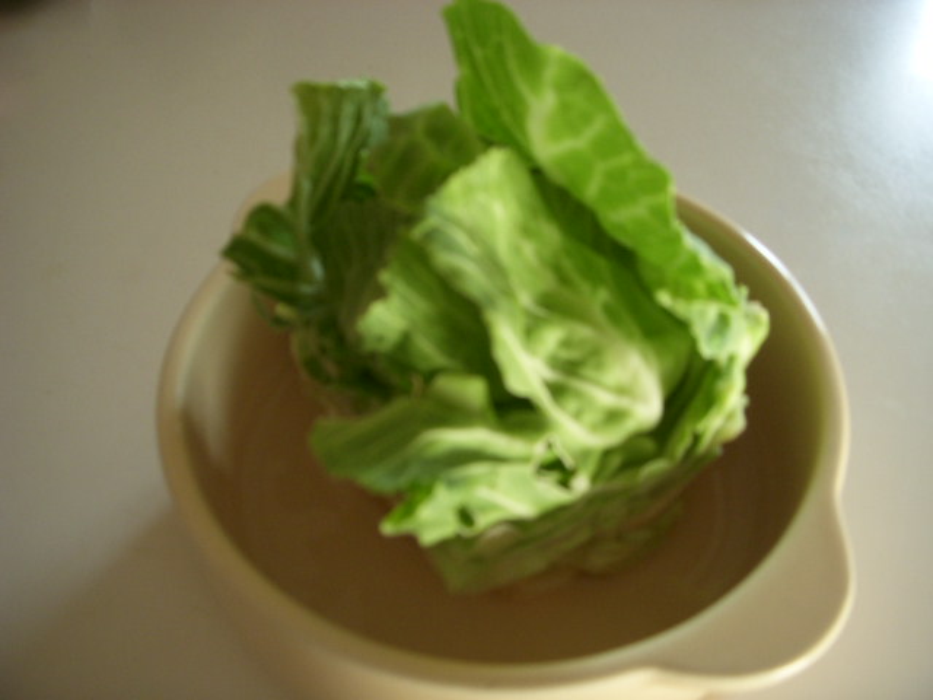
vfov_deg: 37.7
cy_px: 350
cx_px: 466
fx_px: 1024
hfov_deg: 49.0
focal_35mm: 38
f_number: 3.3
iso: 125
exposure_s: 1/30
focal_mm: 6.3
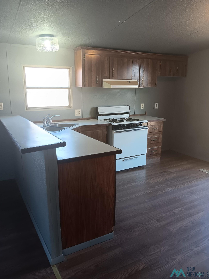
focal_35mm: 26
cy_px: 140
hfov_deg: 53.1
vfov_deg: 67.3
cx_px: 104
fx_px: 209
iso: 50
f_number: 1.8
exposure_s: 1/34.5
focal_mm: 3.98
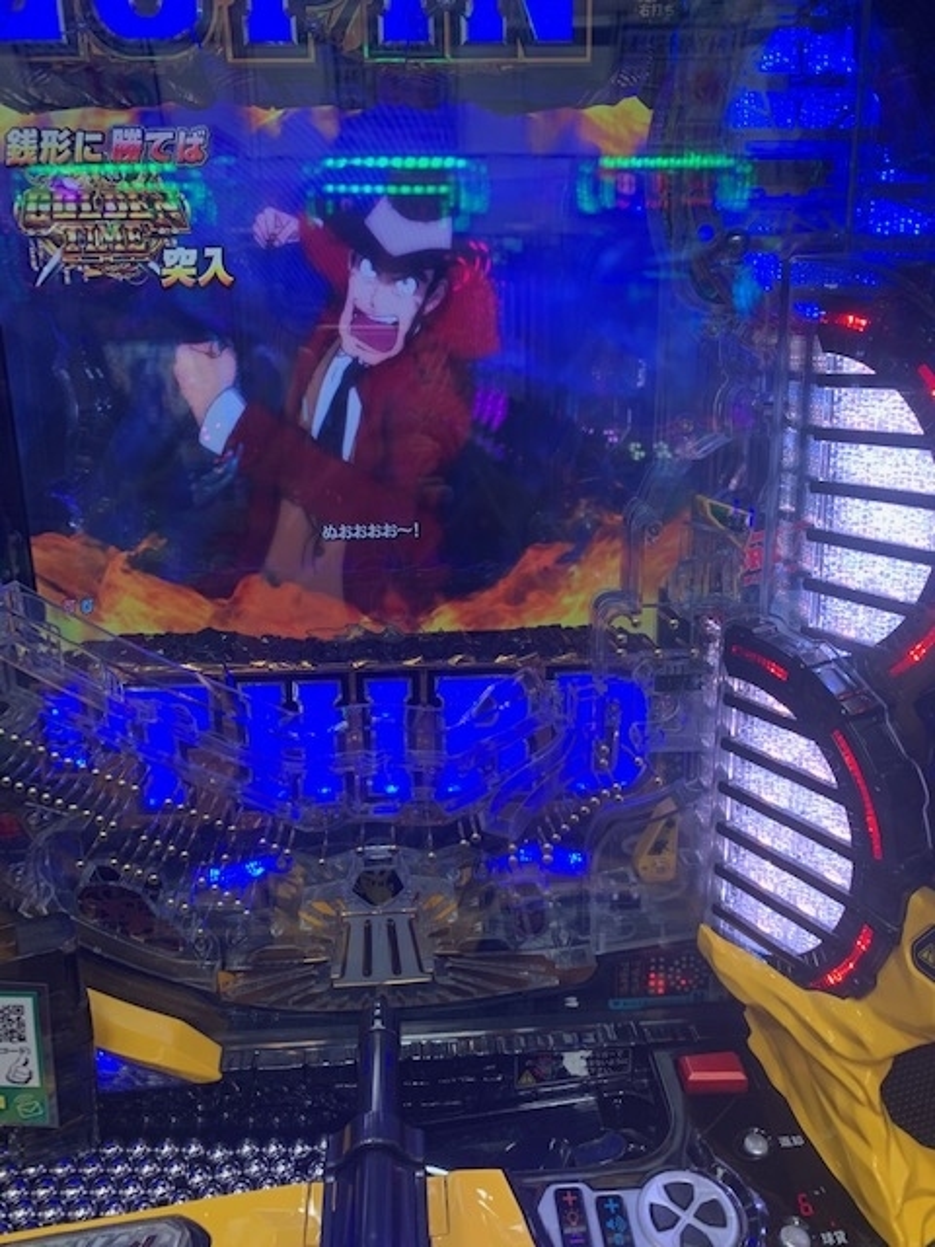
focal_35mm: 26
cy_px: 624
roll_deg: +0.7
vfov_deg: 67.3
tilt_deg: -16.5
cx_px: 468
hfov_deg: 53.1
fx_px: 936
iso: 64
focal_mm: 4.25
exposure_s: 1/100
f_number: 1.8
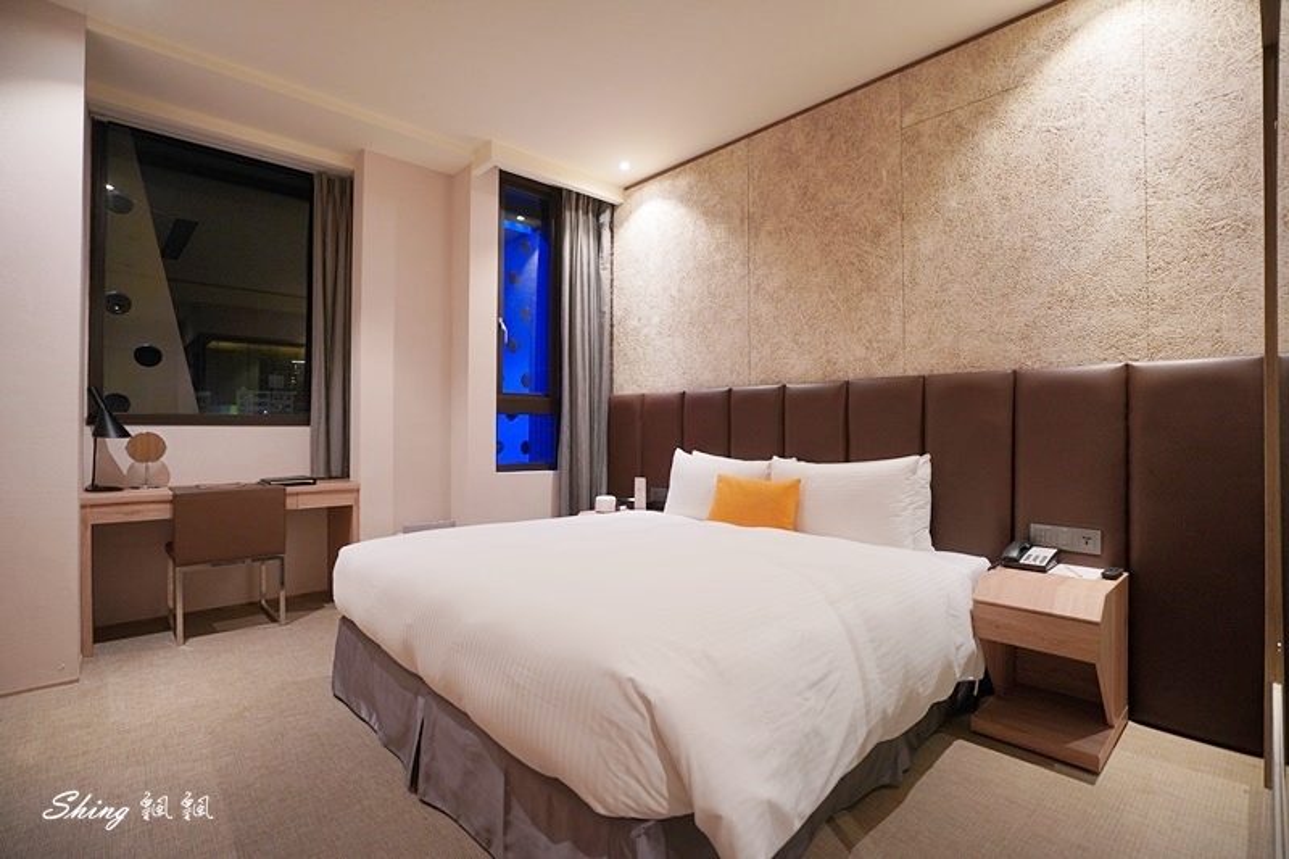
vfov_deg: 73.7
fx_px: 573
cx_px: 644
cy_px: 430
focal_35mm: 16
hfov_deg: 96.7
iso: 800
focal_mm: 16
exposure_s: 1/30
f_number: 4
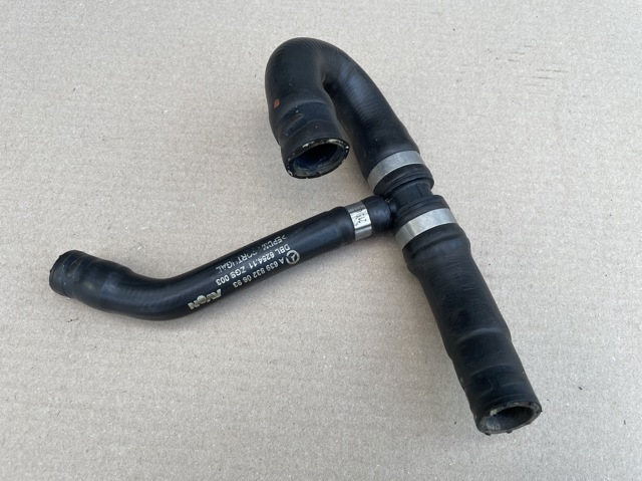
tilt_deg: -62.0
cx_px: 321
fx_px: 482
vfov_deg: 53.0
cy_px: 240
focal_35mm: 26
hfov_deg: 67.3
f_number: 1.6
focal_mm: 4.2
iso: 32
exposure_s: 1/223
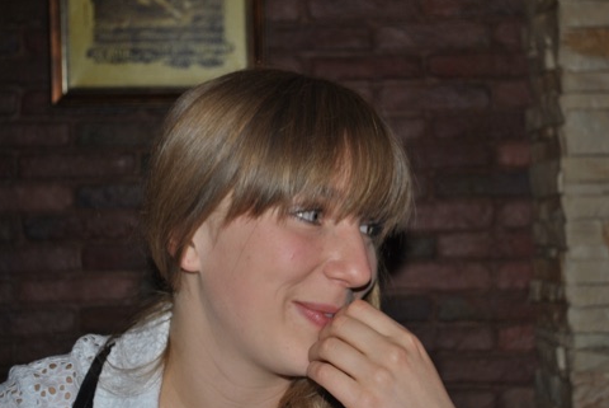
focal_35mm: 65
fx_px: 1101
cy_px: 196
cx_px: 321
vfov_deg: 21.0
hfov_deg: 30.9
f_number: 5.3
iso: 200
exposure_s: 1/60
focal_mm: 40
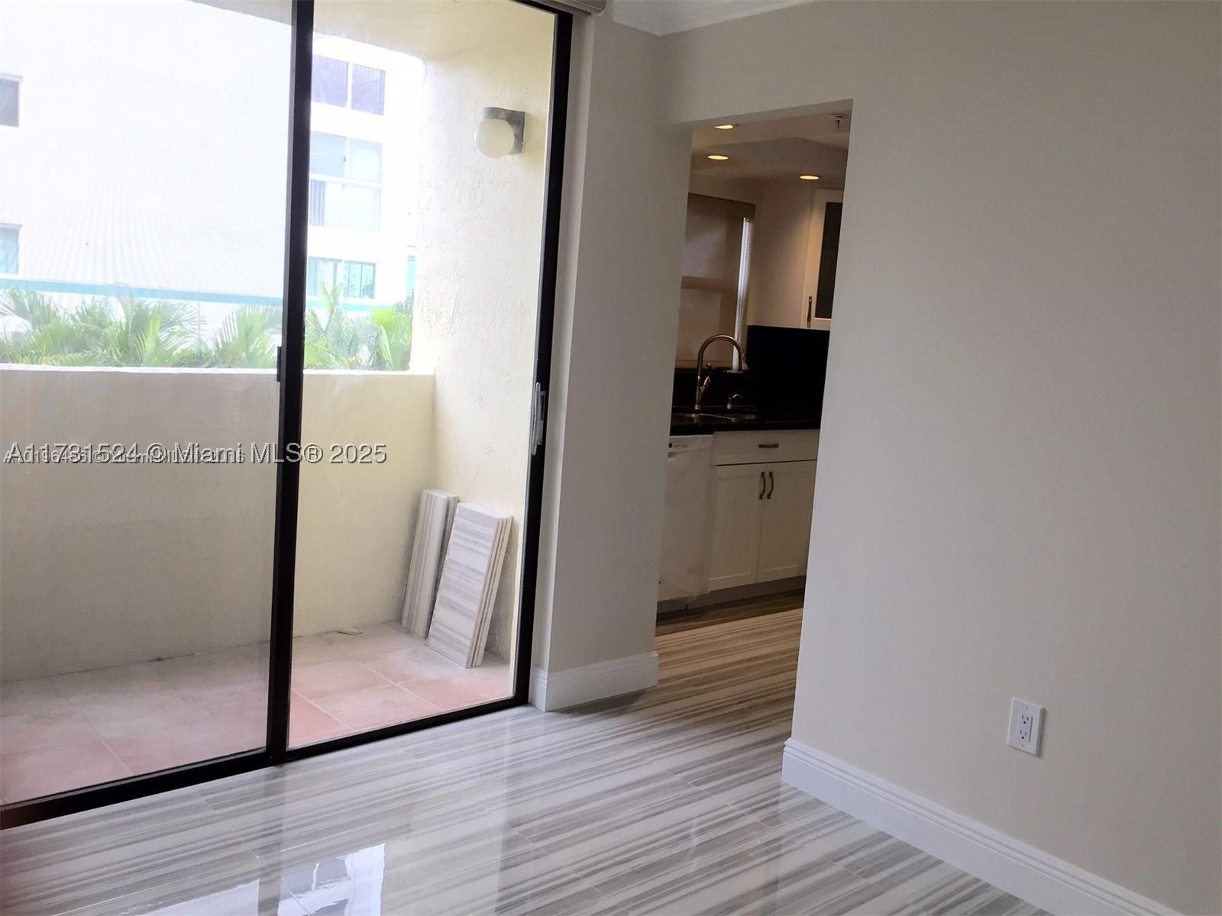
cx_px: 611
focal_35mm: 29
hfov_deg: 61.7
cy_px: 458
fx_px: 1024
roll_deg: -4.5
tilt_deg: -8.1
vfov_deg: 48.2
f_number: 2.2
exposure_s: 1/120
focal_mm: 4.15
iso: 50
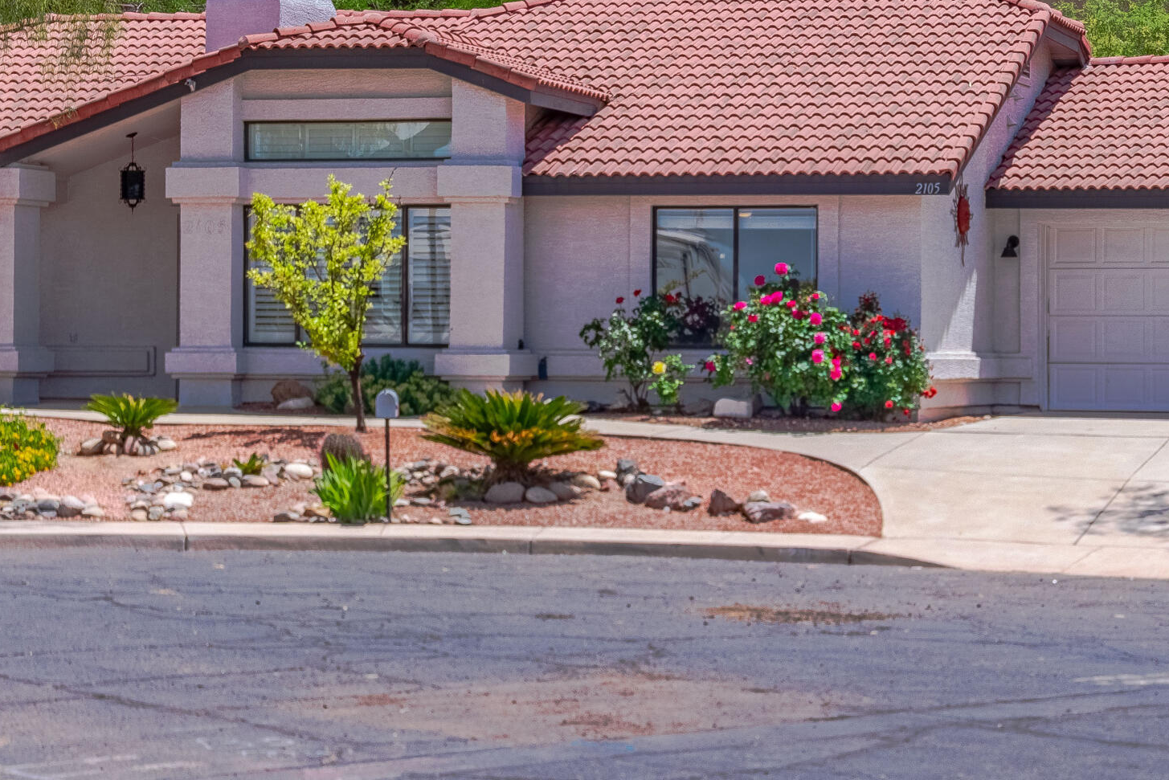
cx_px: 873
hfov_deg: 20.1
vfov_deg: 13.5
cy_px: 112
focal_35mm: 101
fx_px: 3280
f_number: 9
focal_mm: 33
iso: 160
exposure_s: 1/8000
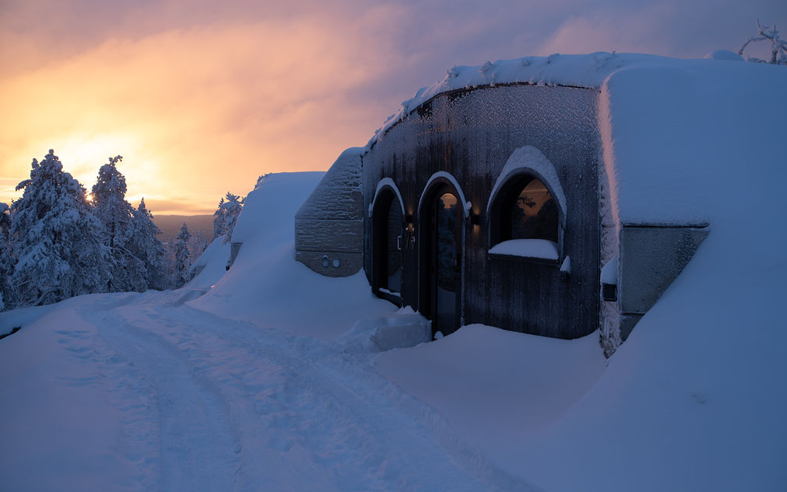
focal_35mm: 36
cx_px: 392
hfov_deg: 54.0
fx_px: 772
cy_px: 238
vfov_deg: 35.3
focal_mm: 35
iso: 320
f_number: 5
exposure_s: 1/400
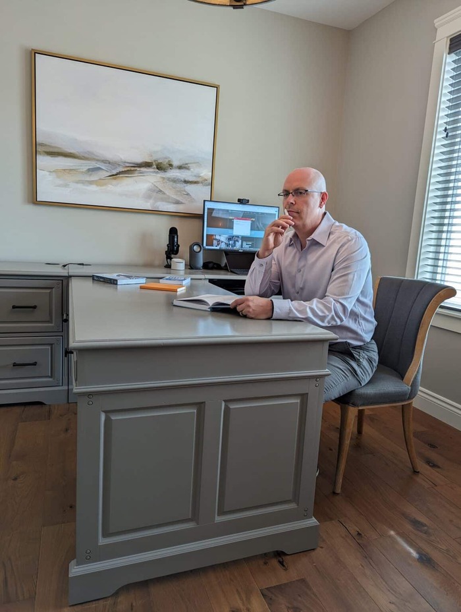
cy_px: 306
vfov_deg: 71.5
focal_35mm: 24
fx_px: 425
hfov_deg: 57.0
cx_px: 230
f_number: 1.85
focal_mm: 6.81
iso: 47
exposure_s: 1/40
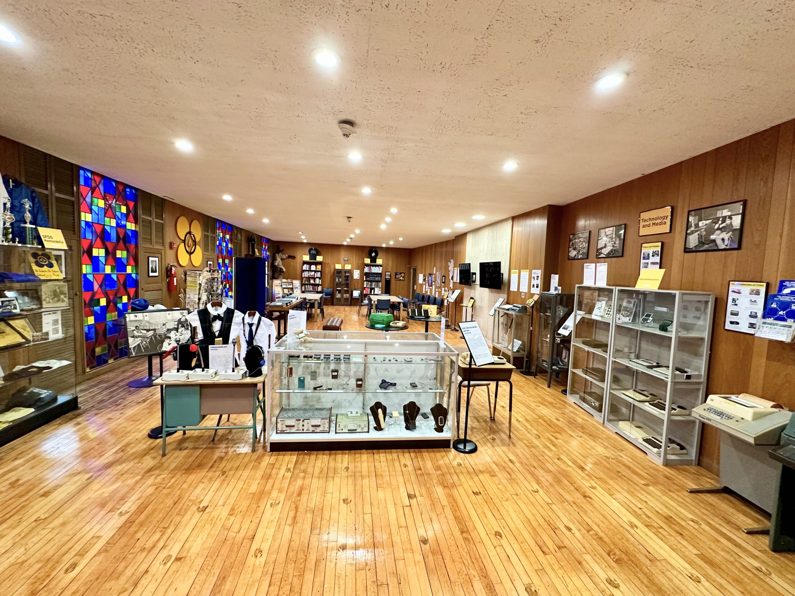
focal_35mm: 14
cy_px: 298
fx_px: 322
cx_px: 398
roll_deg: -0.9
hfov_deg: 102.1
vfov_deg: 85.7
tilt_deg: -4.2
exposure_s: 1/60
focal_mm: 2.22
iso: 500
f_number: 2.2
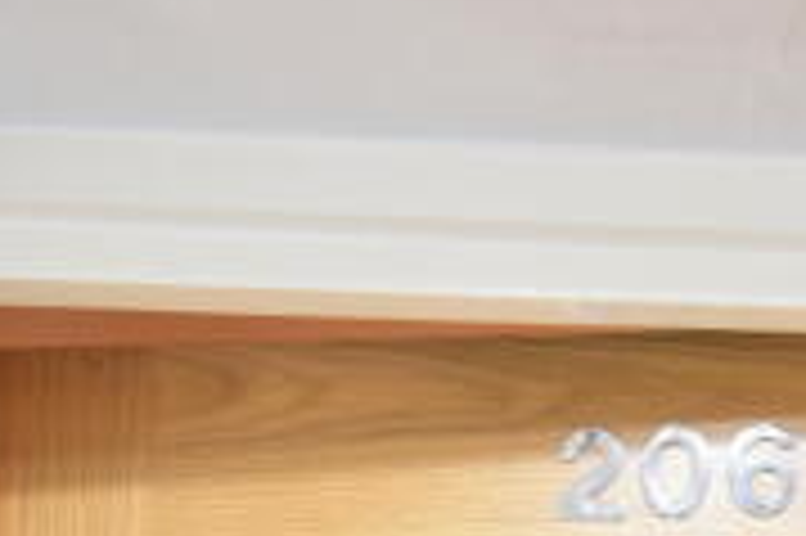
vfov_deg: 29.6
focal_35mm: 40
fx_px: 895
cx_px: 599
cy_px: 606
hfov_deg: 46.8
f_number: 8
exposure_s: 1/60
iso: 1100
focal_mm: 10
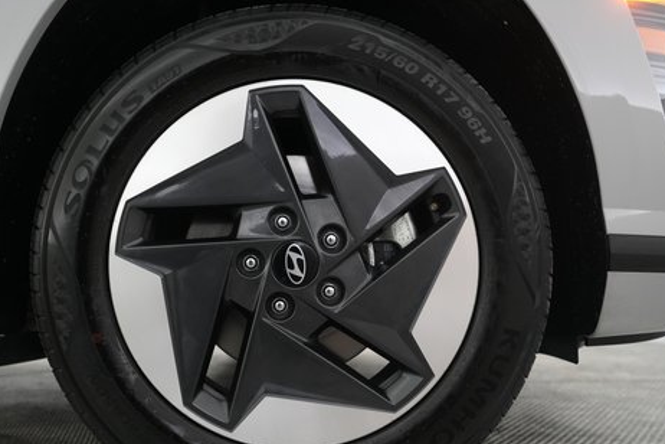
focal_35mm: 36
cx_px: 294
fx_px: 665
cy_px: 270
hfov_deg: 53.0
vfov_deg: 36.7
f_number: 2.8
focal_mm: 26
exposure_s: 1/160
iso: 3200
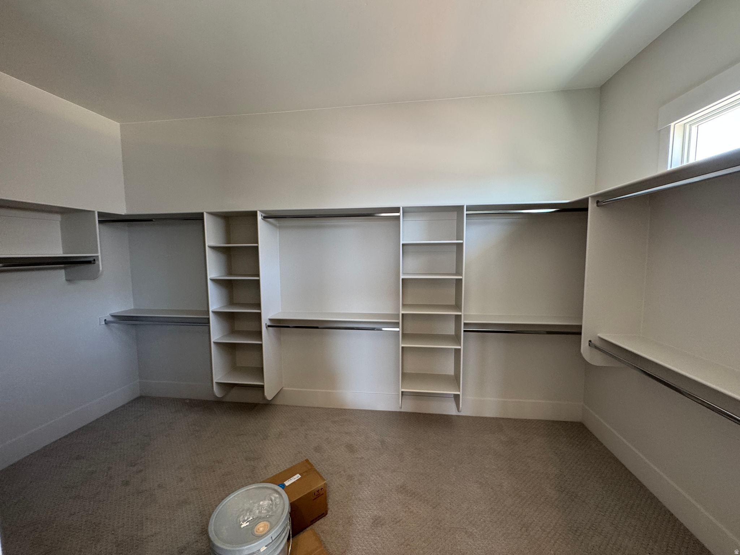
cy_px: 278
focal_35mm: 14
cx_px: 370
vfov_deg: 85.7
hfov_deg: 102.1
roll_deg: +0.7
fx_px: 299
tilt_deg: -4.0
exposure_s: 1/60
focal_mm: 2.22
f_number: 2.2
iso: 160
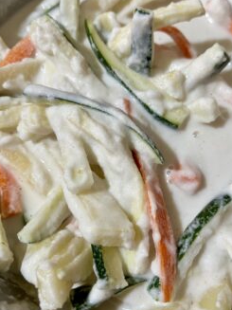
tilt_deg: -71.2
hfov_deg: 41.6
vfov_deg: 54.0
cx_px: 136
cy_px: 154
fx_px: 304
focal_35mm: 34
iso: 160
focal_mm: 5.7
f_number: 1.5
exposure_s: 1/60
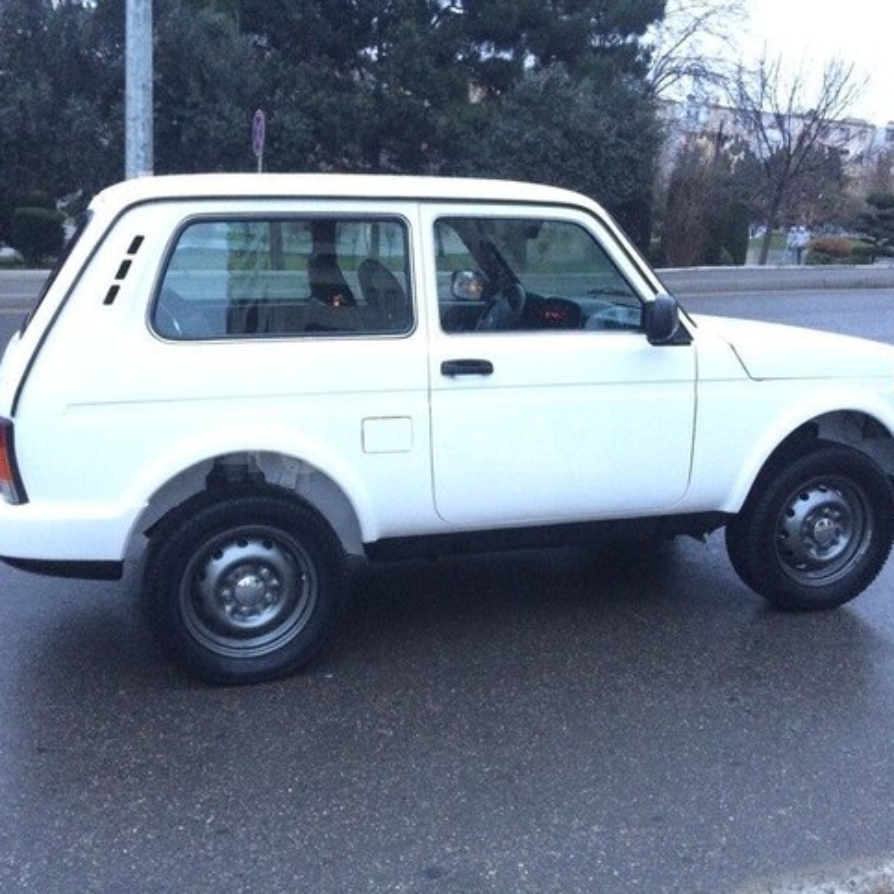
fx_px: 1023
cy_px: 445
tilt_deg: -12.0
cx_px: 422
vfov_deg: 47.2
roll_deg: -3.9
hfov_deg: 47.2
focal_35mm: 35
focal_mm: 4.15
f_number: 2.2
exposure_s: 1/17
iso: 400
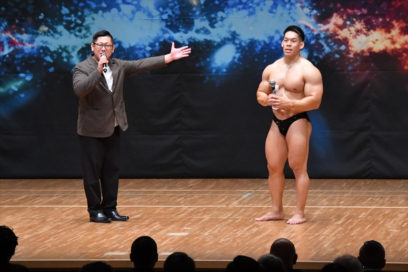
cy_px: 136
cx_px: 204
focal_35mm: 225
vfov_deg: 6.1
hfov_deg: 9.2
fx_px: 2549
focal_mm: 150
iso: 6400
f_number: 5.6
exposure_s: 1/400
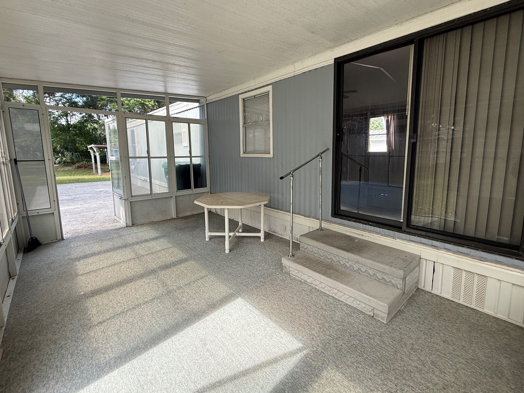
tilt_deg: -6.4
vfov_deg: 78.0
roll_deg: +0.2
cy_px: 182
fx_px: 242
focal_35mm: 16
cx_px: 284
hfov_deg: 94.3
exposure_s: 1/164
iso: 64
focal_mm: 2.22
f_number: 2.2
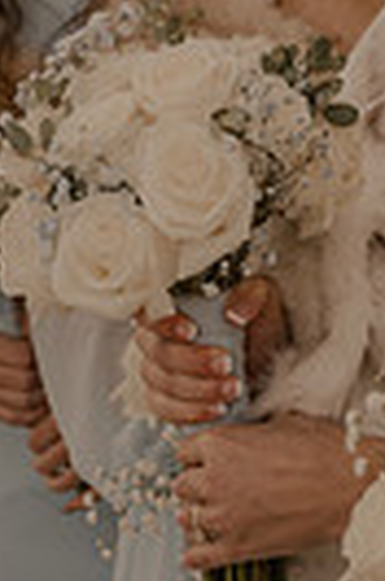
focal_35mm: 112
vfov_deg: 17.3
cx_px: 538
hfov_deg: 11.7
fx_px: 1806
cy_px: -144
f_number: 2.8
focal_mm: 33
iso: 125
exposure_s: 1/400
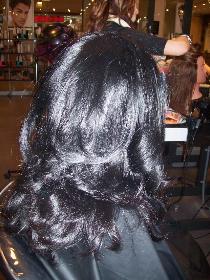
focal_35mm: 36
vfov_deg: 51.3
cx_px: 105
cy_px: 140
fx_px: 291
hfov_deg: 39.7
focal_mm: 6
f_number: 2.7
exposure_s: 1/64
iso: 200
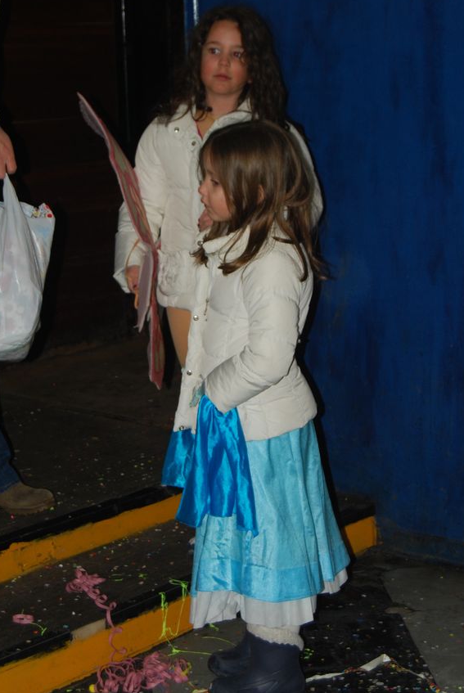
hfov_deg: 16.1
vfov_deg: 23.9
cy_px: 284
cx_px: 215
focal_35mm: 85
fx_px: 1639
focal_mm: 40
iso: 200
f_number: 5
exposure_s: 1/60
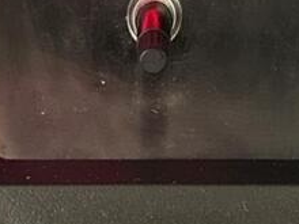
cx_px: 292
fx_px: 1356
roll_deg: -3.6
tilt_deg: -32.8
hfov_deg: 12.4
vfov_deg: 9.2
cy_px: -109
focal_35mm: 157
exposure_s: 1/25
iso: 1000
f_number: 1.78
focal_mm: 6.76
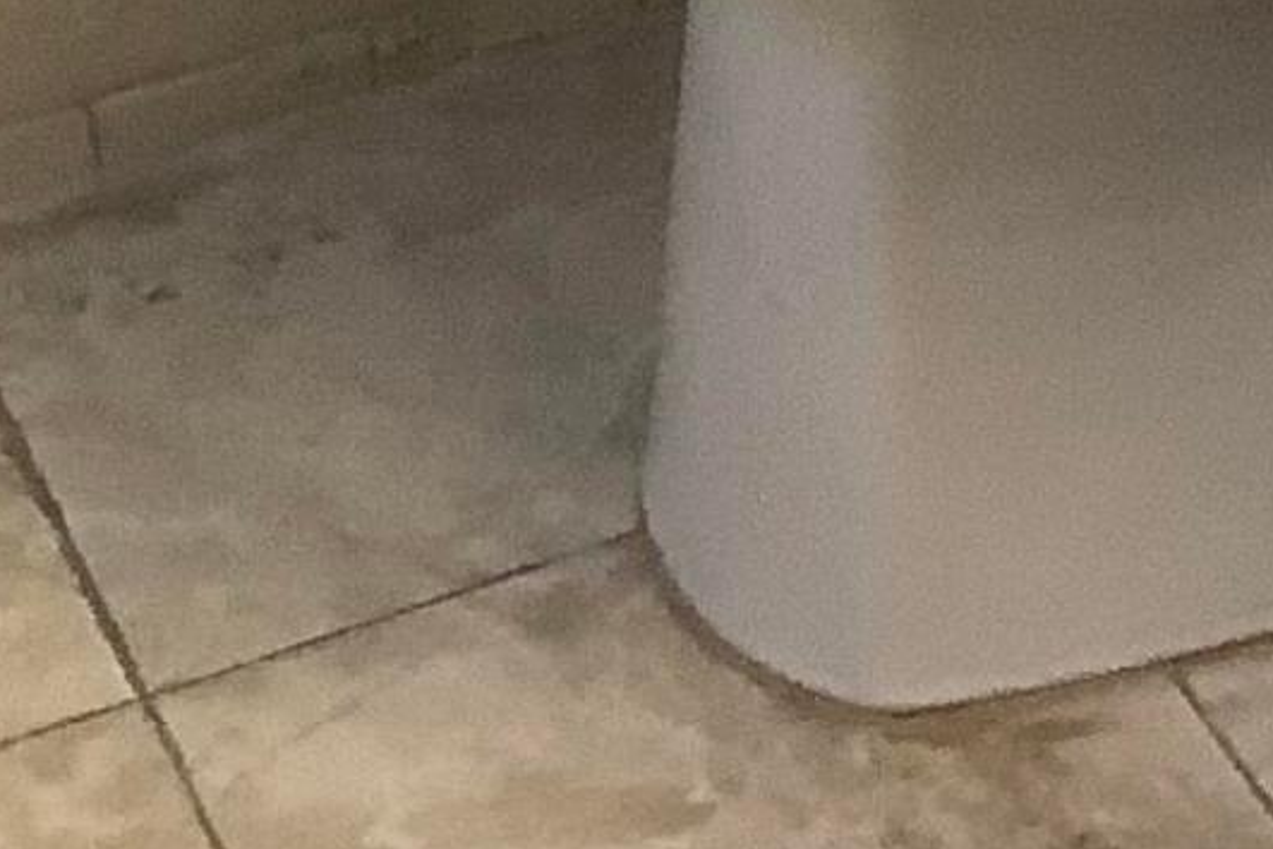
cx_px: 1506
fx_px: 6188
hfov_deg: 11.5
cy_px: -1293
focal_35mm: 175
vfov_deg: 7.3
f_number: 2.4
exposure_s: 1/120
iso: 100
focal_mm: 3.3
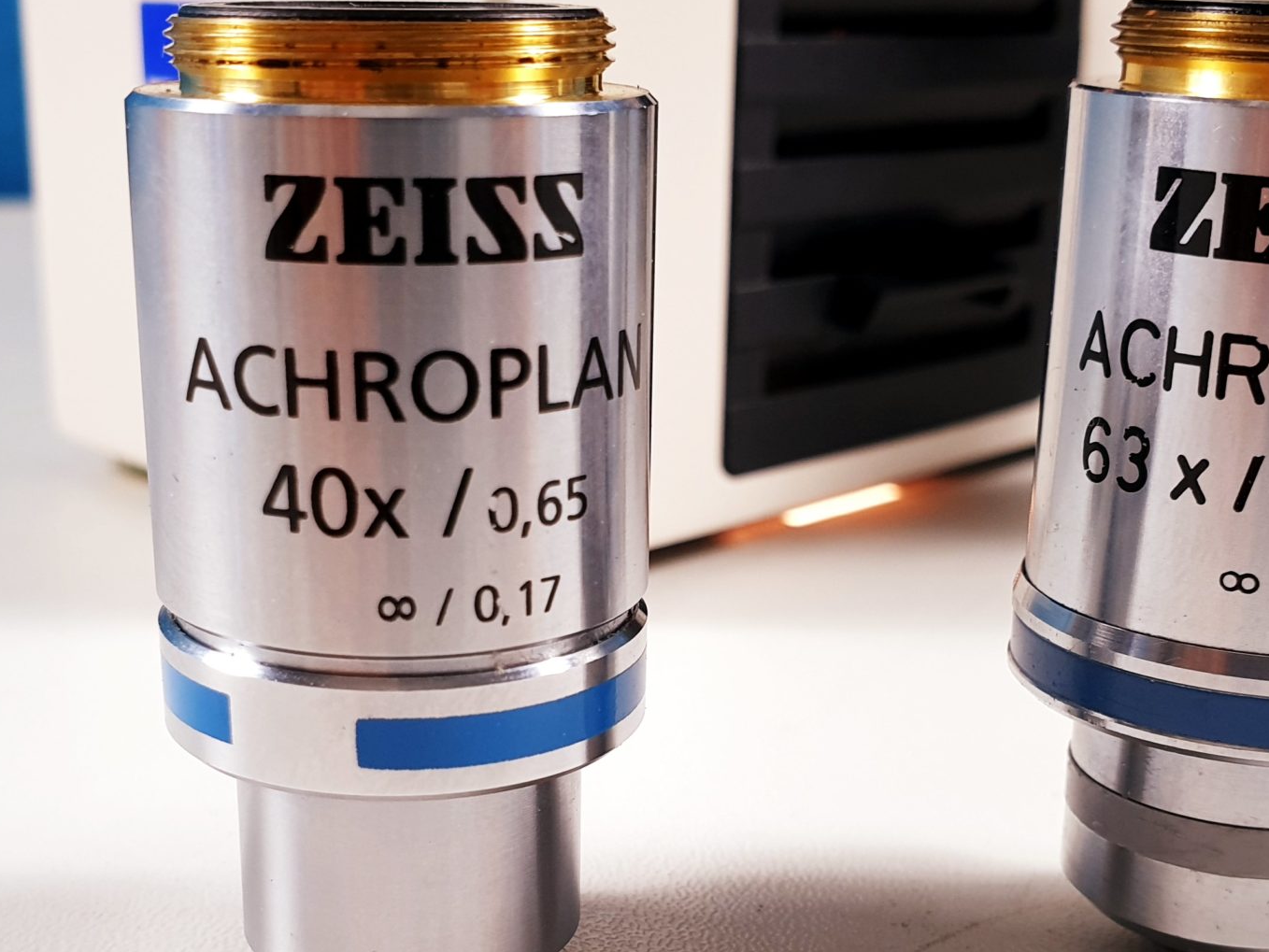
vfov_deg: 29.4
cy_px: 669
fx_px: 1797
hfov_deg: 38.9
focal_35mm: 49
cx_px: 630
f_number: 2.4
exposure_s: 1/50
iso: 100
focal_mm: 4.3
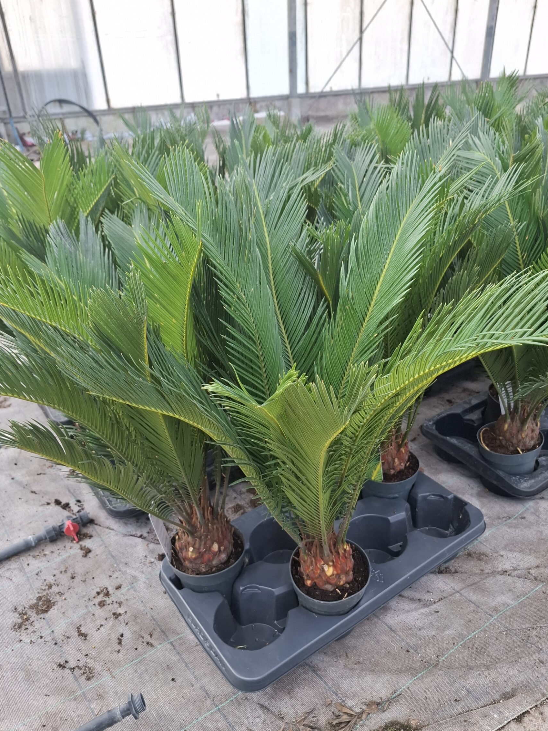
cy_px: 377
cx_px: 303
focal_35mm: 26
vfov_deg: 67.3
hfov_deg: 52.9
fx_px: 549
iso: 50
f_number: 1.8
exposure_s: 1/138
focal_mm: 5.54
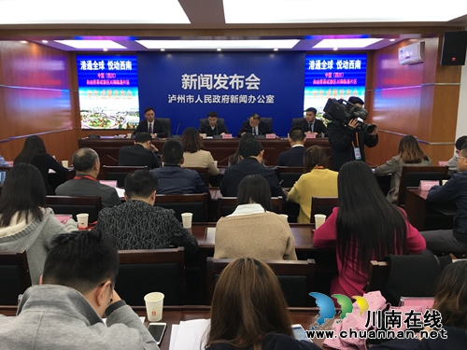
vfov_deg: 48.2
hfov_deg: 61.7
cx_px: 234
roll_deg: -0.4
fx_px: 391
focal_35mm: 29
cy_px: 175
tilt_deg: -10.1
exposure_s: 1/33
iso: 50
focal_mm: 4.15
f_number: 2.2
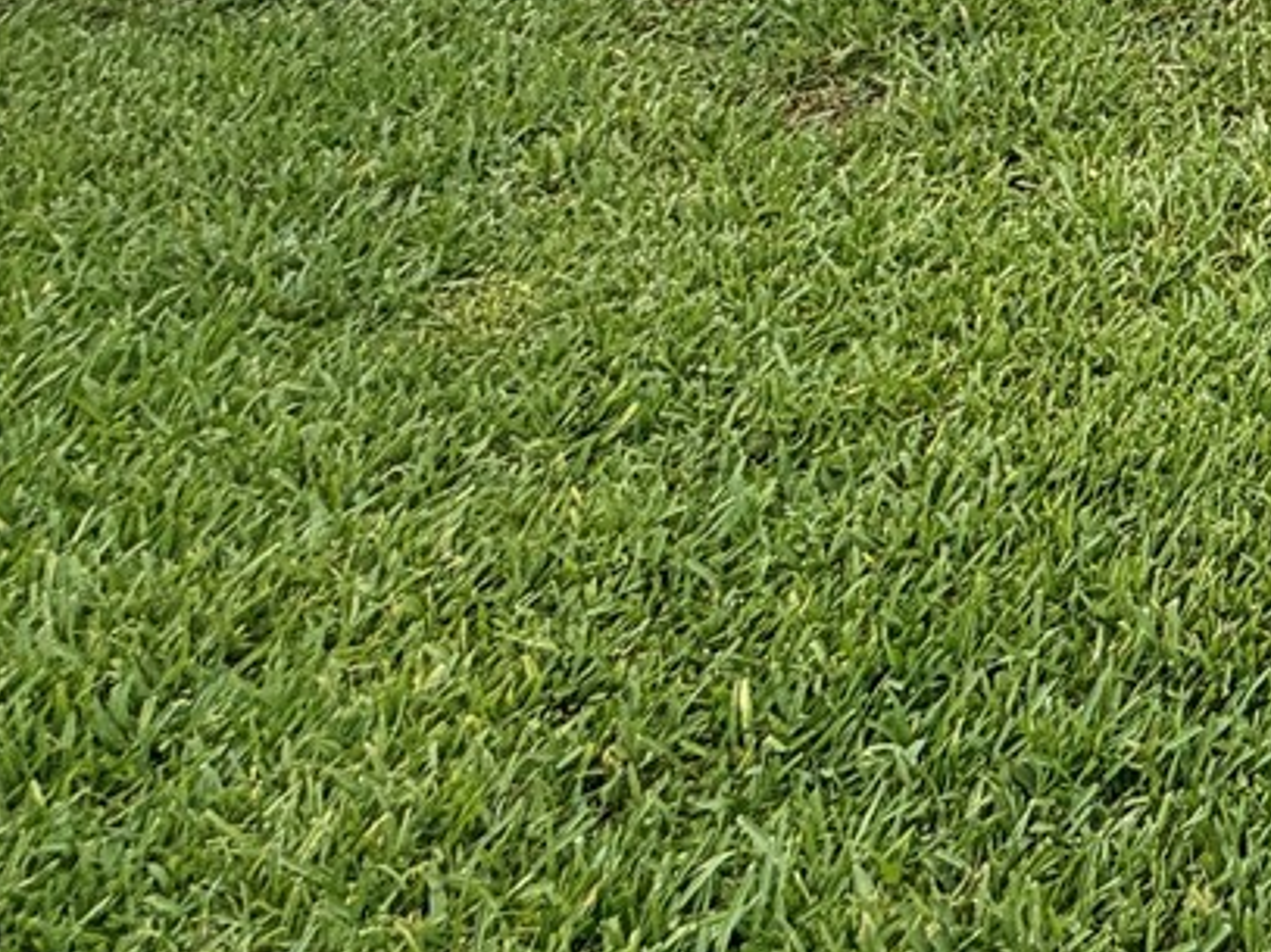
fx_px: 2019
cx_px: 2158
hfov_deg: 23.2
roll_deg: -1.8
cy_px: -818
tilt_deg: -0.7
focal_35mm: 55
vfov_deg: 19.2
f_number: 2.2
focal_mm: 2.22
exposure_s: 1/914
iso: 20
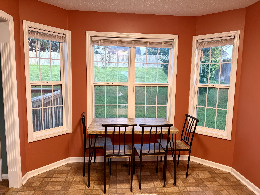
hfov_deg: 71.6
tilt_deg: -7.5
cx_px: 130
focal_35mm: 24
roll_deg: -1.2
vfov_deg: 56.8
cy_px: 98
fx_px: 180
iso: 200
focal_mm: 6.76
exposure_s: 1/60
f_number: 1.78
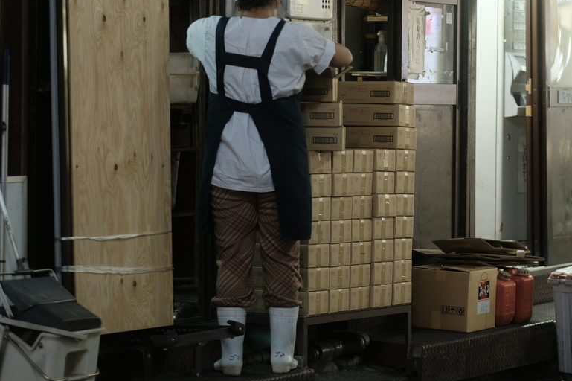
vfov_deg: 10.5
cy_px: 138
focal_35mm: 131
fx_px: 2080
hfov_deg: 15.6
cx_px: 405
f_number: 1.2
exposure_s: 1/20
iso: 400
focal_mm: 56
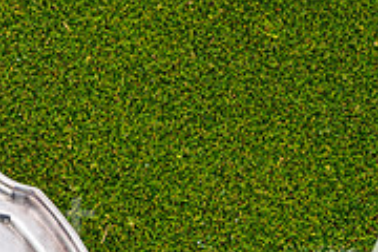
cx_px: 40
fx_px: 2803
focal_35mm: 267
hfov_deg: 7.7
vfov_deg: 5.1
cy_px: 322
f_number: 11
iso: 250
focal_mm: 70
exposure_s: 1/125
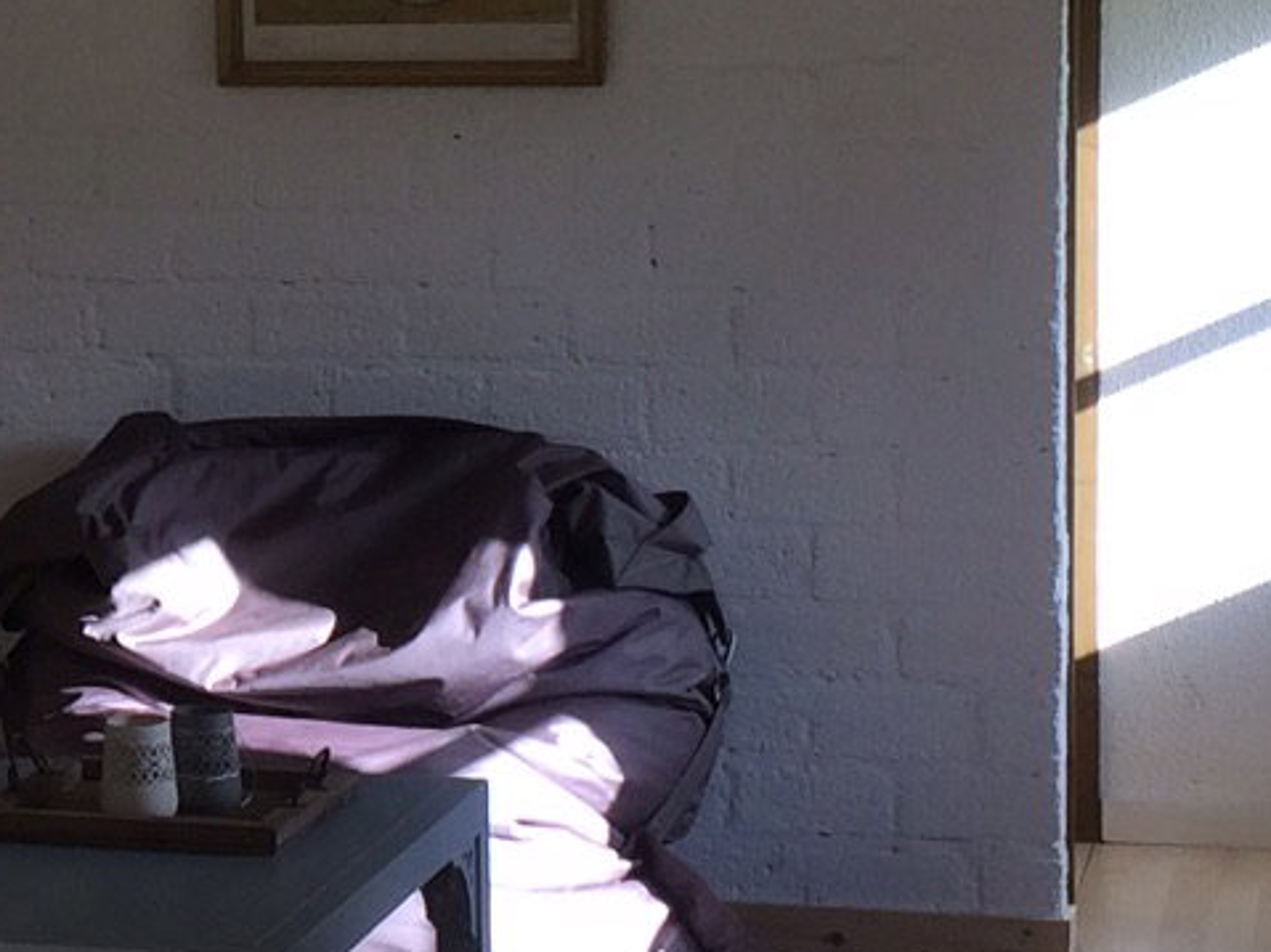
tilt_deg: -4.4
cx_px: -204
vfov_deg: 11.9
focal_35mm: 124
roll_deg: +1.8
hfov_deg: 15.4
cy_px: 289
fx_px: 4552
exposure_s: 1/214
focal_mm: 4.15
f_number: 2.2
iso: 32
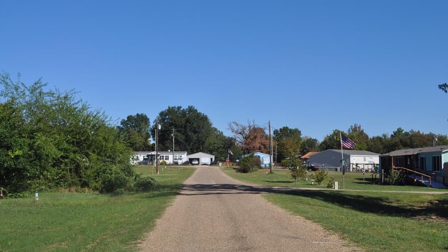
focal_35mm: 47
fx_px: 553
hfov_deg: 44.1
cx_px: 225
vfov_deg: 25.7
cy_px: 120
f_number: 10
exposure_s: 1/500
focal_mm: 29
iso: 200
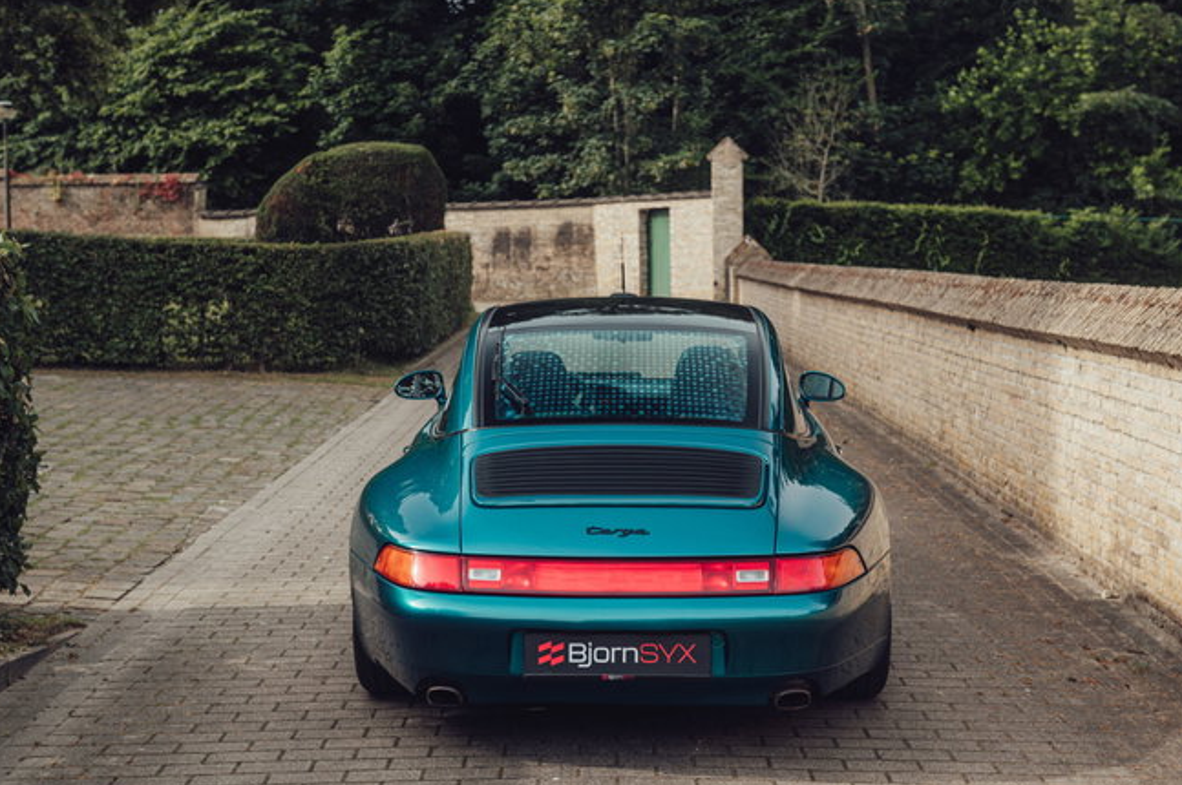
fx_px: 1870
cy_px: 370
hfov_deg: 35.1
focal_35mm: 57
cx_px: 623
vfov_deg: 23.7
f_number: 4.5
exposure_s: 1/250
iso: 200
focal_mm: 48
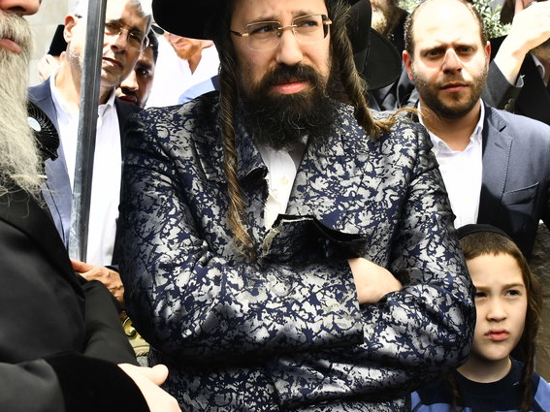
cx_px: 251
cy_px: 144
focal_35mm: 76
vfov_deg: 19.3
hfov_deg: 25.7
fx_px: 1207
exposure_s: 1/320
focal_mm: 32
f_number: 5.6
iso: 320
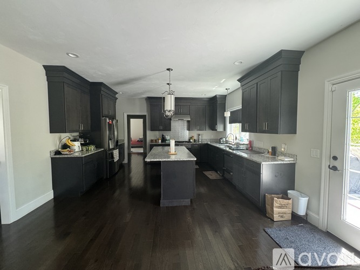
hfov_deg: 102.1
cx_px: 180
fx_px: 146
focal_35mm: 14
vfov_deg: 85.7
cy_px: 135
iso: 320
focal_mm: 2.22
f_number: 2.2
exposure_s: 1/61
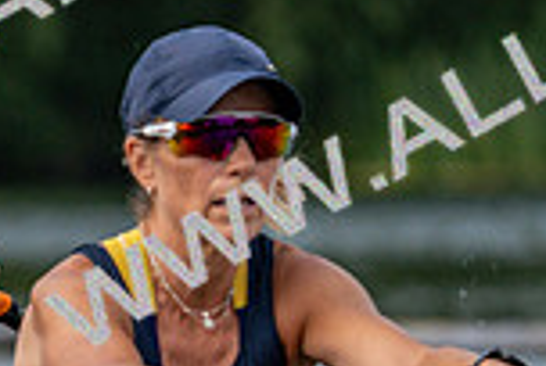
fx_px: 19056
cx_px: -216
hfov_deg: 1.6
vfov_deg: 1.1
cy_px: 407
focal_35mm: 1254
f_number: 6.3
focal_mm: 329
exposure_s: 1/1600
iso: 400
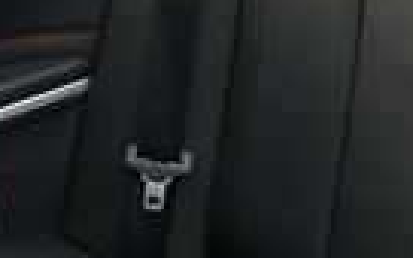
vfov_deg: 7.6
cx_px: 501
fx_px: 1947
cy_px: 82
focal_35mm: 173
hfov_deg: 11.8
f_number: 5.6
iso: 360
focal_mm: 18
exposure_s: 1/250
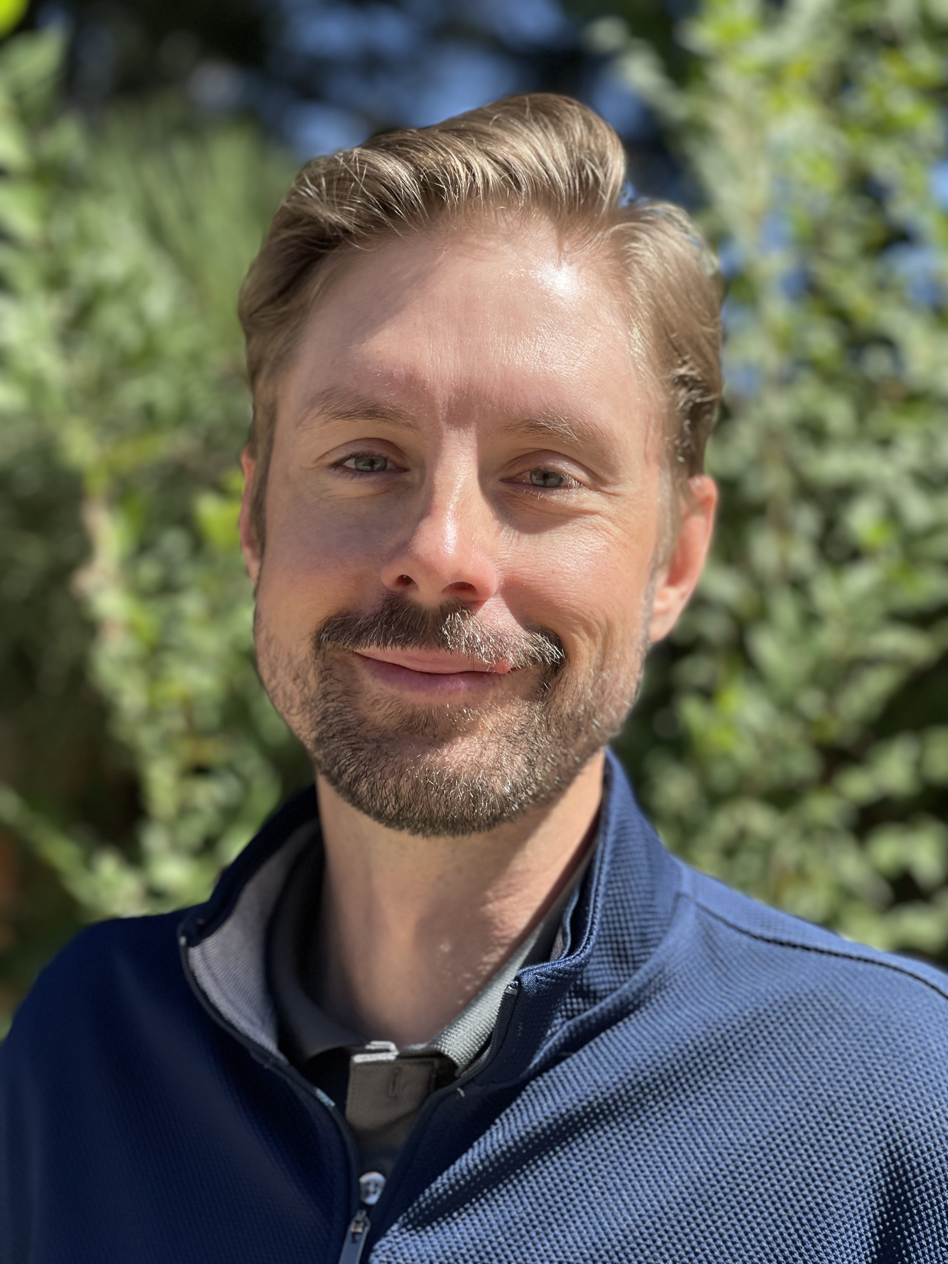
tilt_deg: +0.6
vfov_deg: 30.3
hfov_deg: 22.9
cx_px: 474
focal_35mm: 64
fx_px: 2337
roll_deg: -1.7
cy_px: 632
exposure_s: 1/1309
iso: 32
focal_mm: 7.5
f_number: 2.2
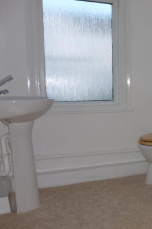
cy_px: 125
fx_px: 279
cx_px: 170
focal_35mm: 44
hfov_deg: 27.7
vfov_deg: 44.5
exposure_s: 1/60
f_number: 3.3
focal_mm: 5
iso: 100
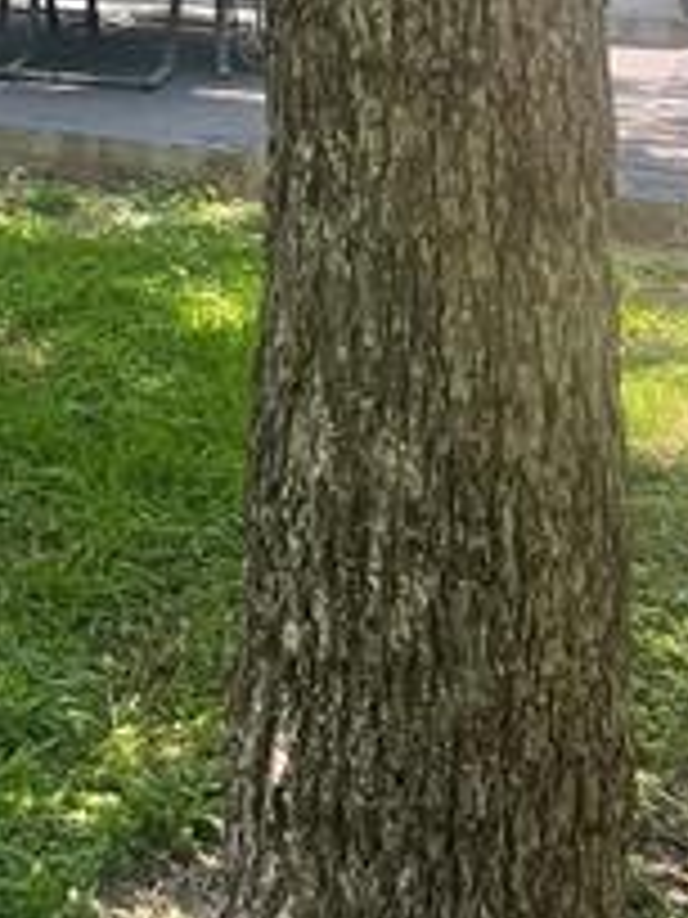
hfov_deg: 14.0
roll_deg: -1.7
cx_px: -405
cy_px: 58
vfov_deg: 19.6
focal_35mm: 98
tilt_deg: -6.4
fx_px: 2597
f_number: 1.6
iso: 32
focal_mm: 4.2
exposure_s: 1/454
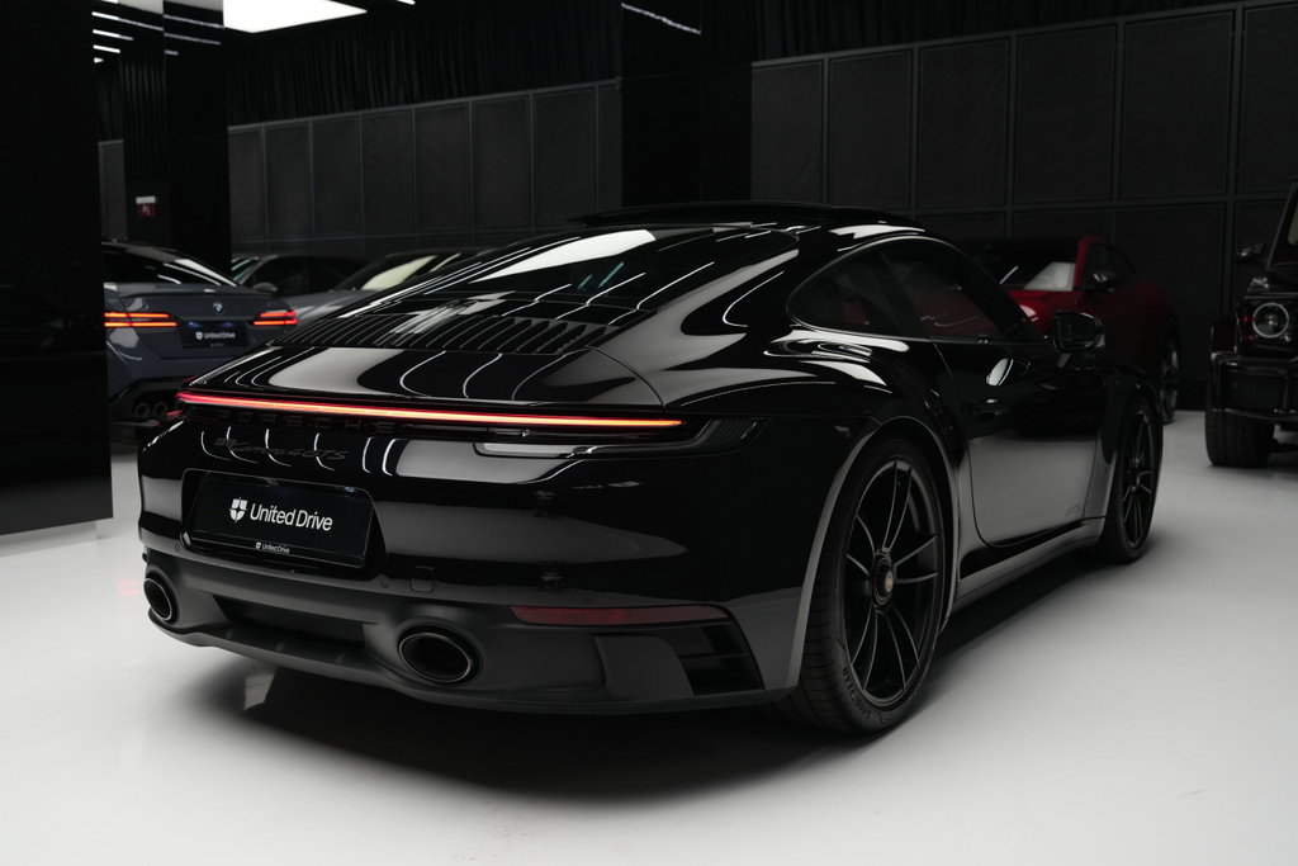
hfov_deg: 54.4
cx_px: 649
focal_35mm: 35
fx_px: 1262
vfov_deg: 37.9
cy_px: 433
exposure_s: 1/60
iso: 1250
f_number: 4
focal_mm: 35
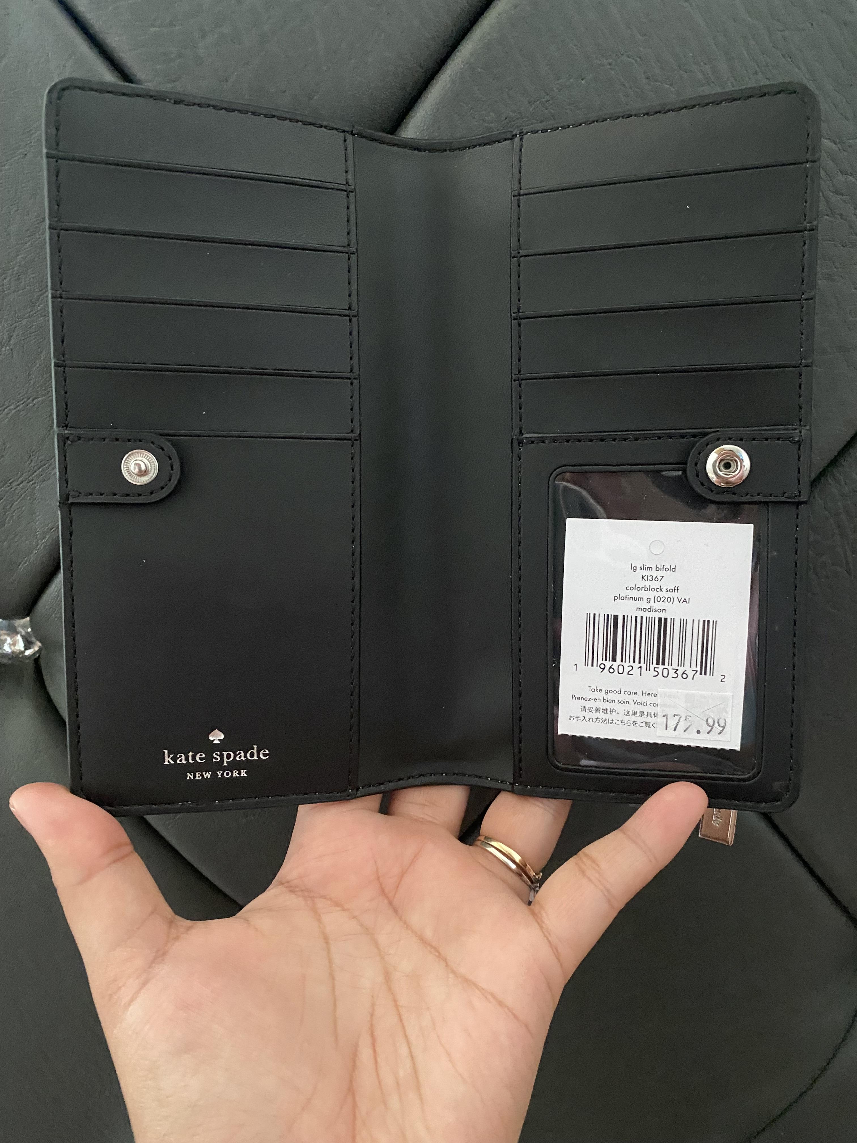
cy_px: 572
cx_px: 428
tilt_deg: -13.9
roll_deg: +2.3
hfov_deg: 53.1
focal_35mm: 26
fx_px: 858
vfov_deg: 67.3
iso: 800
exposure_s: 1/30
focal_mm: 4.25
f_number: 1.8
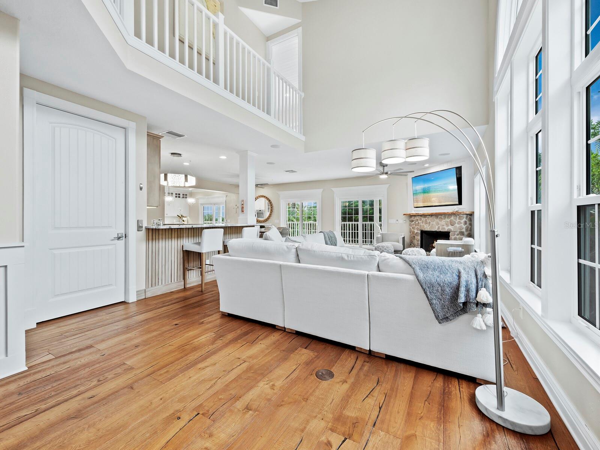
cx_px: 300
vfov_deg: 85.7
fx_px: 243
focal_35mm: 14
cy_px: 225
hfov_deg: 102.1
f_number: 10
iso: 400
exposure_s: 1/3
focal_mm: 7
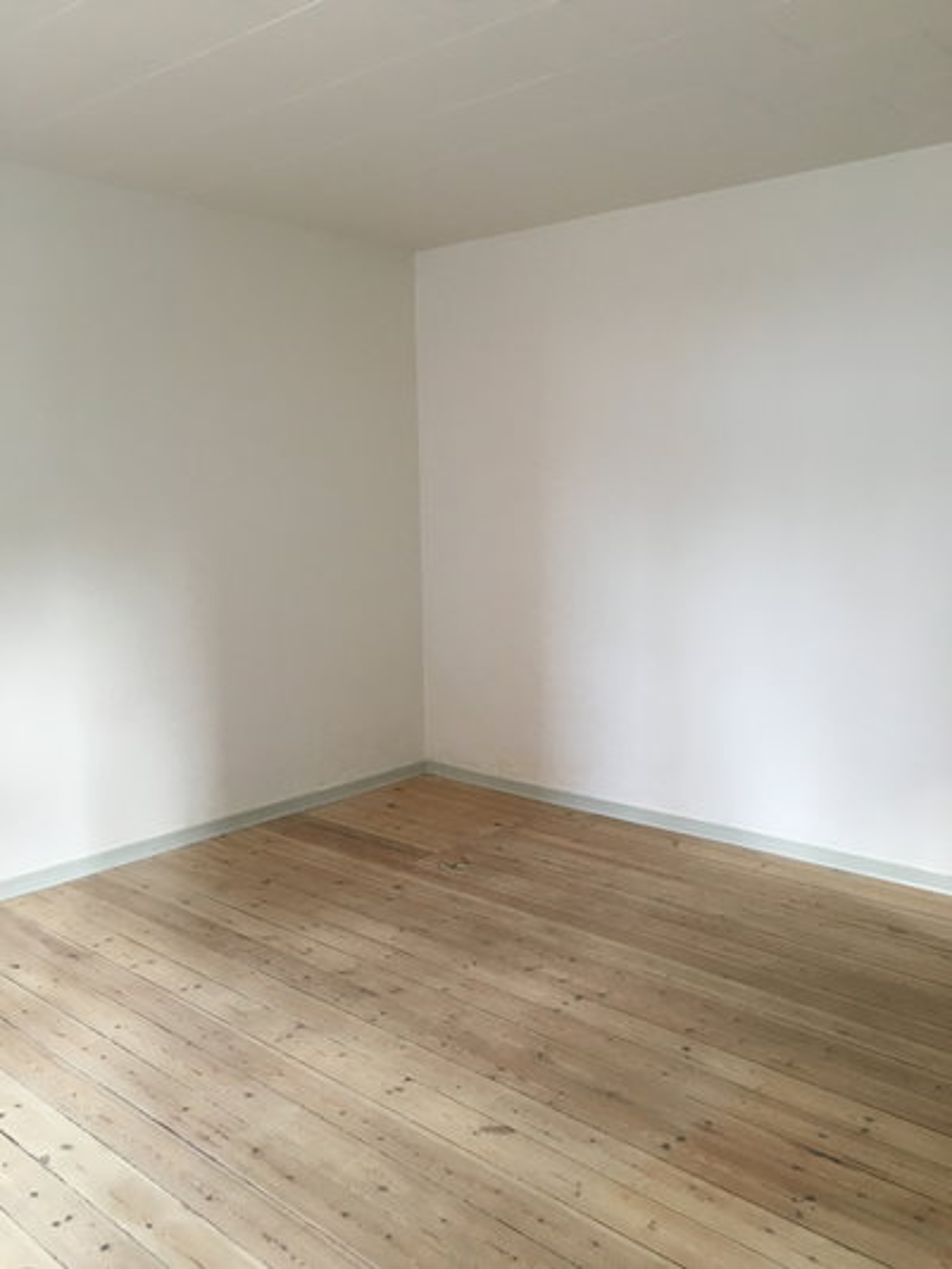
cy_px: 634
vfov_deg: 61.6
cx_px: 476
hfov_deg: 48.2
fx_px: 1063
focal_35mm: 29
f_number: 2.2
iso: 50
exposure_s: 1/33
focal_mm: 4.15
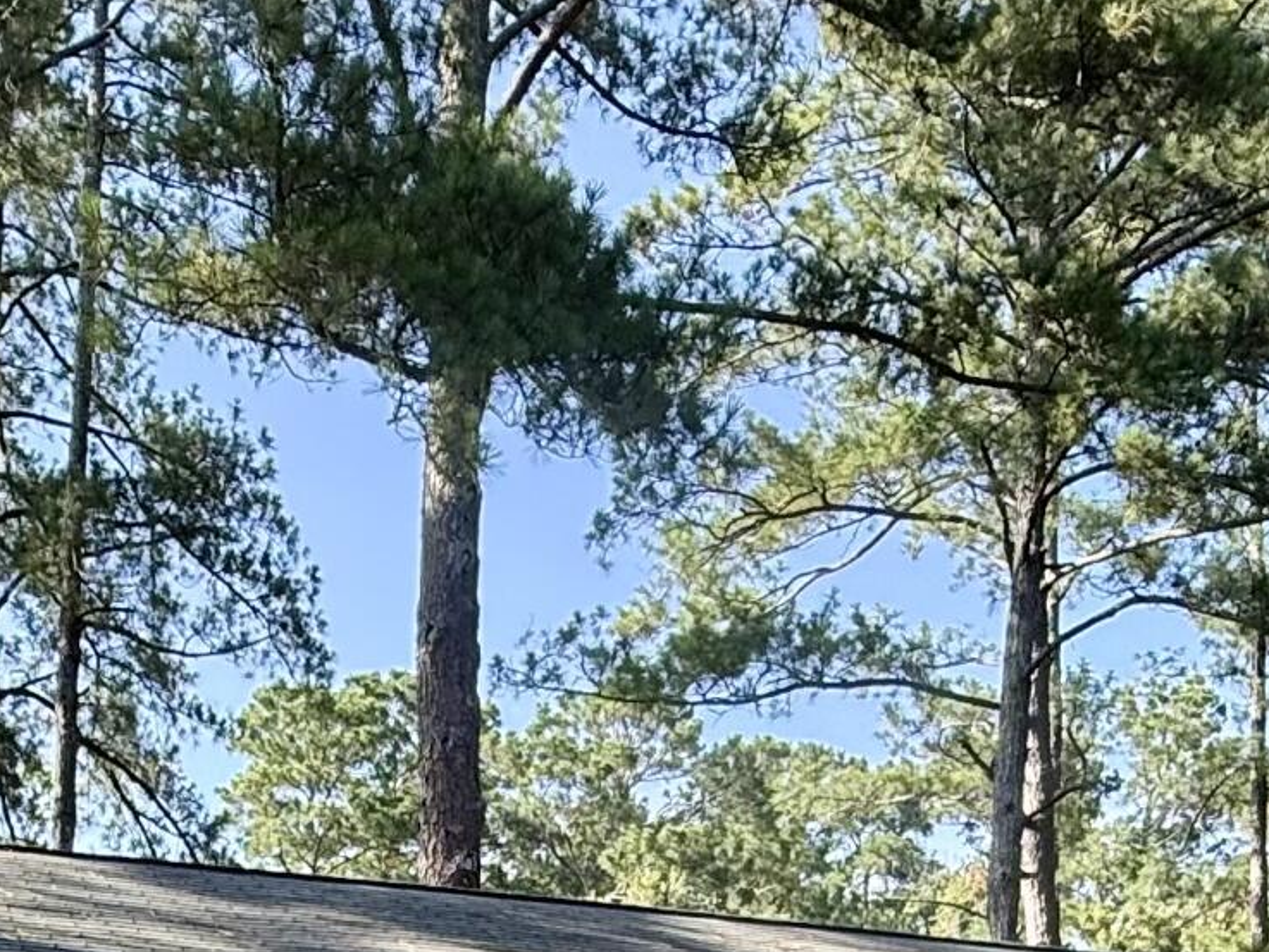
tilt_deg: +2.8
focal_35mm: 57
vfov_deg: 21.3
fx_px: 2090
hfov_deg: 33.5
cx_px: 425
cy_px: 1463
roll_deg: -0.7
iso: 64
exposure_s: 1/232
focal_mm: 2.22
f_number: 2.2
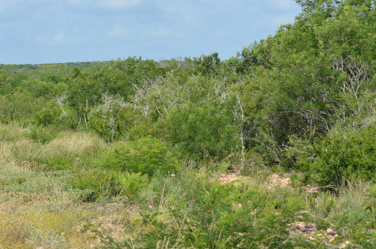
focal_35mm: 132
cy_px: 89
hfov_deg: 15.6
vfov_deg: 10.3
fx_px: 1374
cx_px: 139
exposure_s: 1/320
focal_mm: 55
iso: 125
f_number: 9
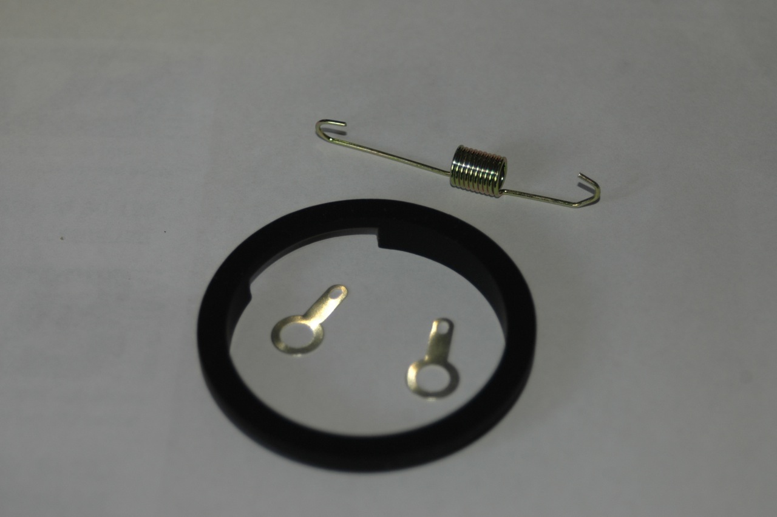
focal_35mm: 105
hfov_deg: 19.5
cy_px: 258
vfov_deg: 13.0
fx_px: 2264
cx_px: 388
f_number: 4.5
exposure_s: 1/60
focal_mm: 70
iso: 250
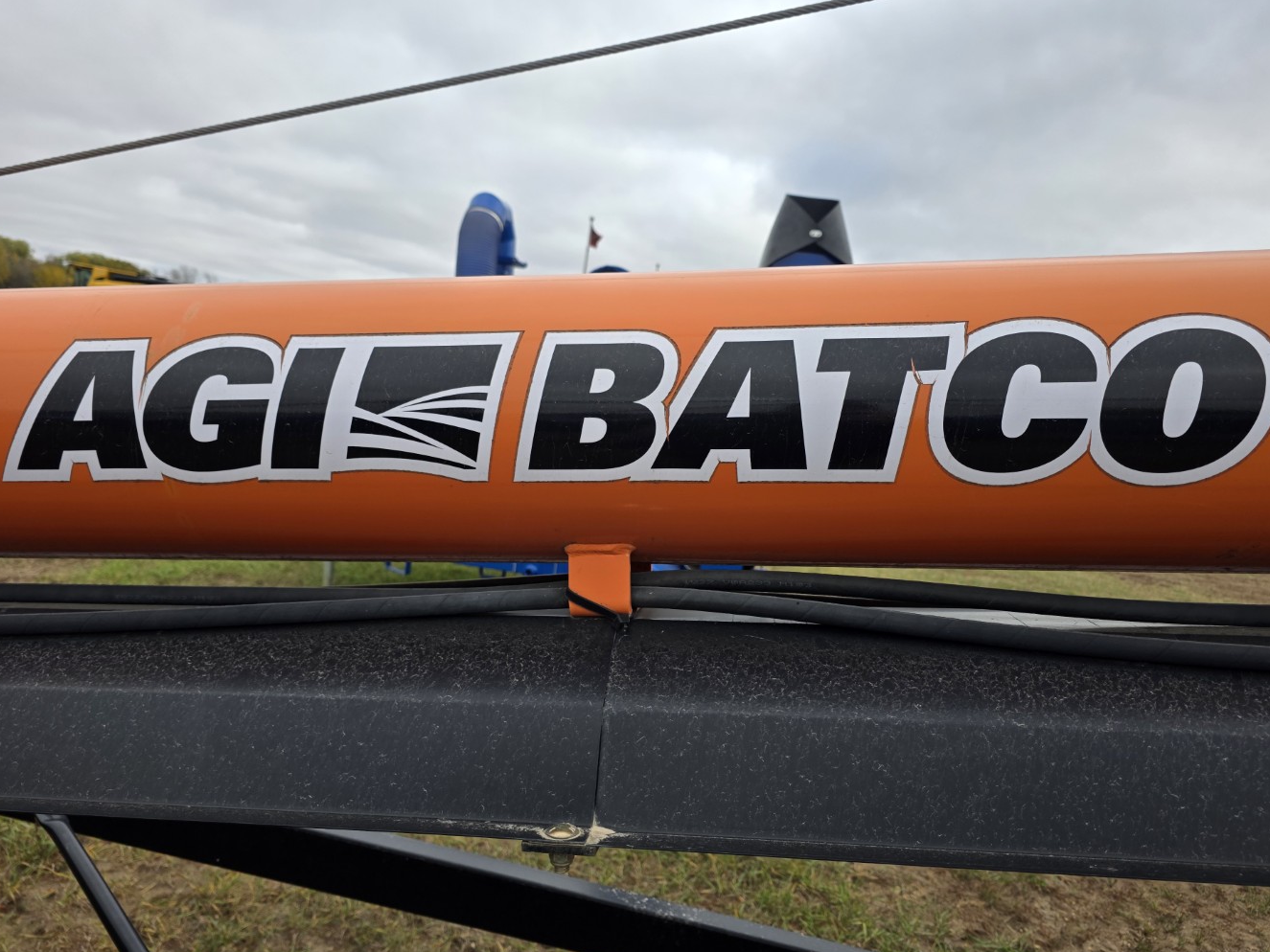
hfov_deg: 69.4
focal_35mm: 25
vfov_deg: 54.9
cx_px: 662
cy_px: 484
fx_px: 917
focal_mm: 6.3
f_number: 1.7
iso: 80
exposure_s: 1/2021
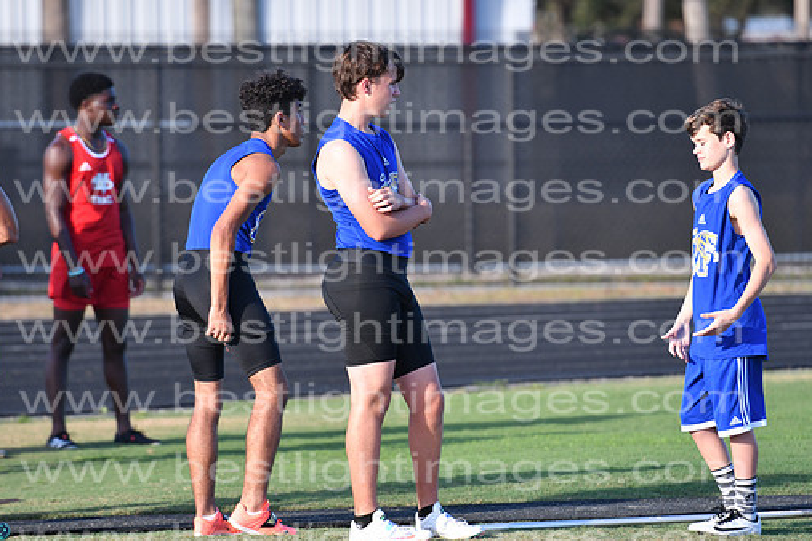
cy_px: 297
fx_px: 7736
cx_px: 383
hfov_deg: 6.0
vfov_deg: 4.0
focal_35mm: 343
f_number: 4
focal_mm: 200
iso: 250
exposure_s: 1/1250
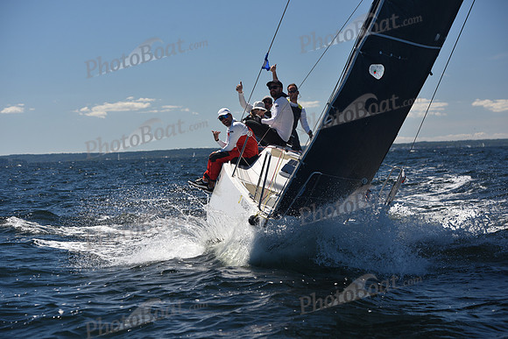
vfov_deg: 14.0
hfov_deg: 20.8
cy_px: 170
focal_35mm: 98
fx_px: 1383
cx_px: 254
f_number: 5
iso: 200
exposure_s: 1/1000
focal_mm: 98
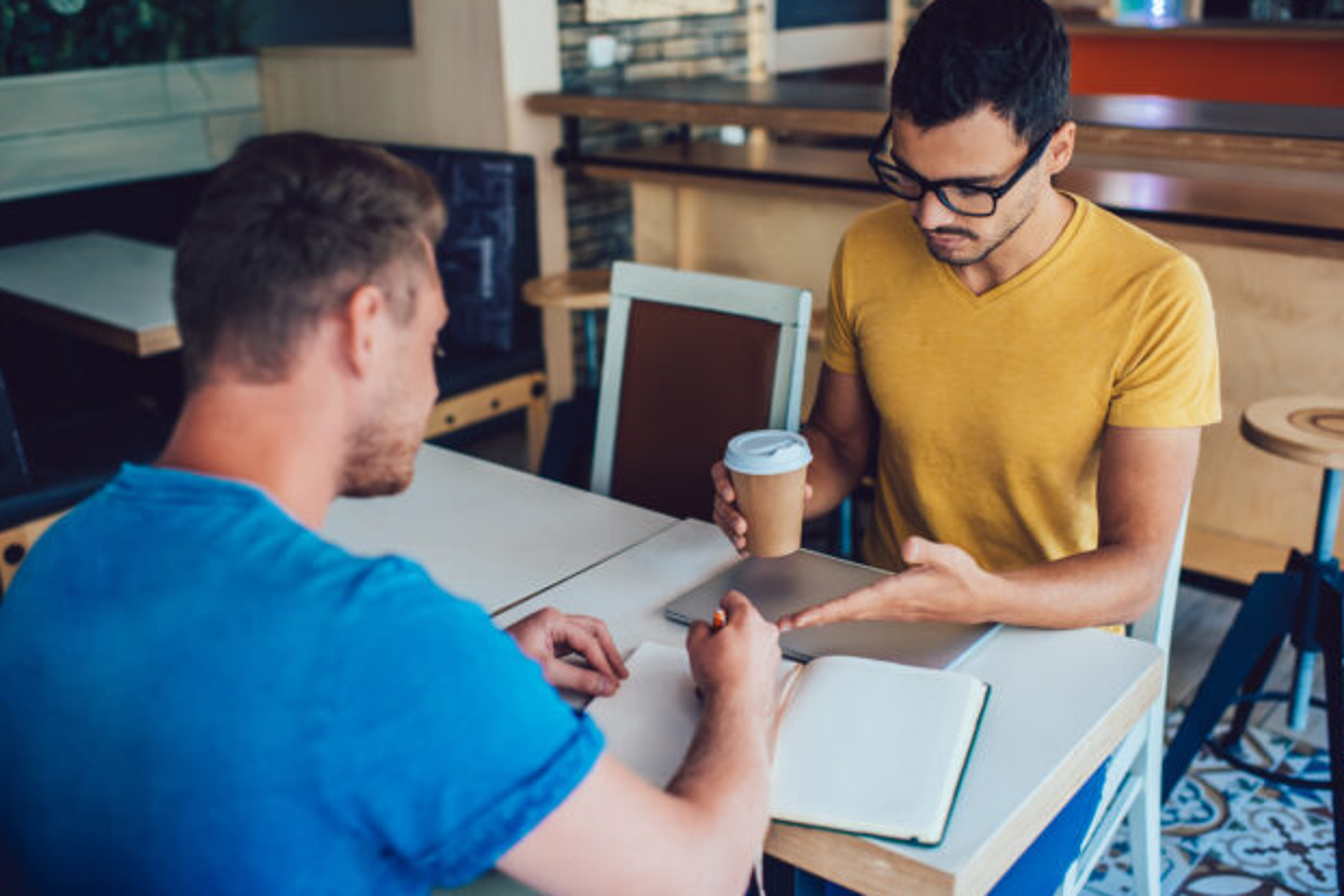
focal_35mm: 36
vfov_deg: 36.9
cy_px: 452
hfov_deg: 53.1
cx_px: 659
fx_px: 1344
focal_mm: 35
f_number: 2
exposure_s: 1/160
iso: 250
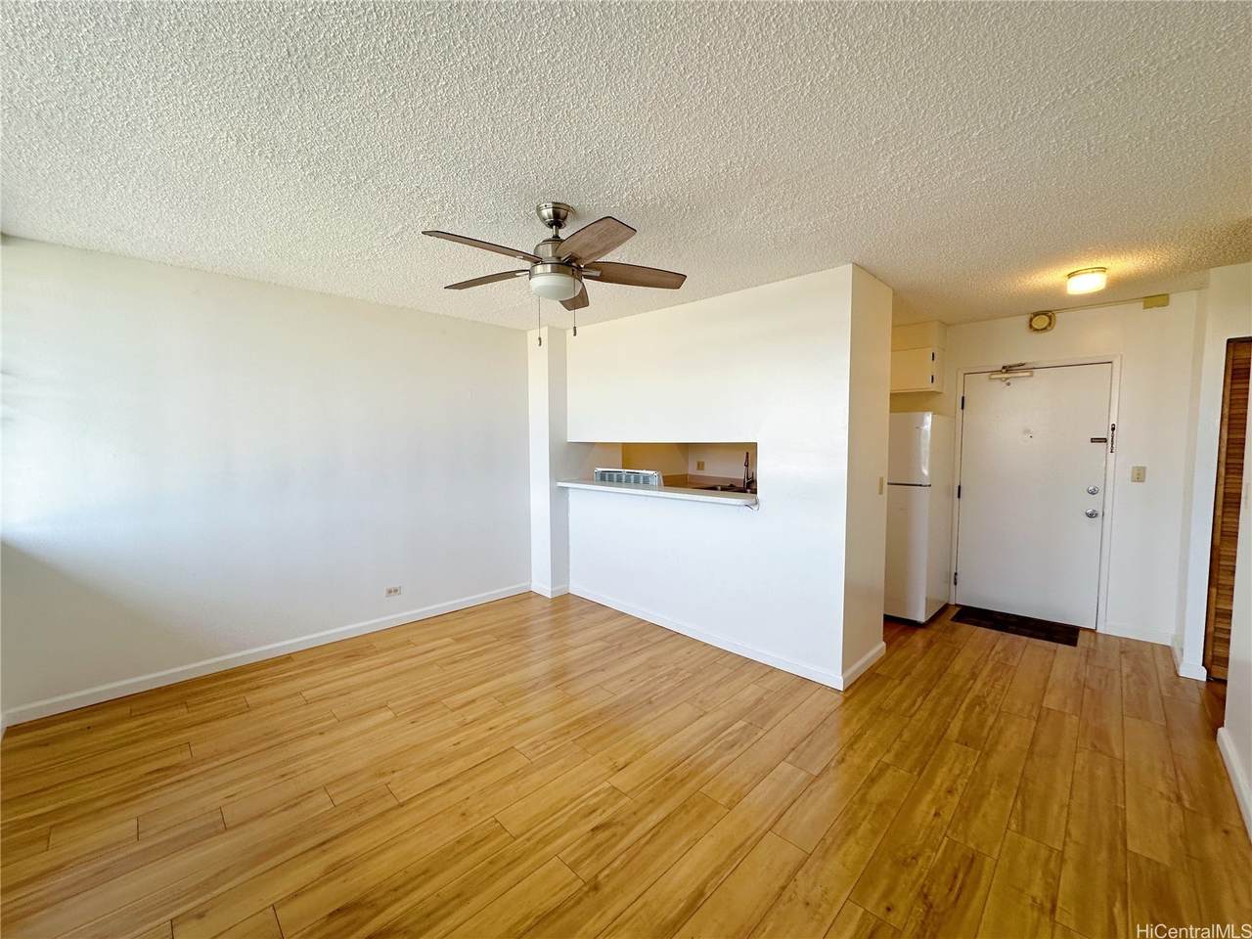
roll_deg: +0.4
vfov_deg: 85.7
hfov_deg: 102.1
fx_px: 506
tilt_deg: -4.1
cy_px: 470
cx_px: 626
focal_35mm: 14
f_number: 2.2
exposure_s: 1/120
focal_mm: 2.22
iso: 64
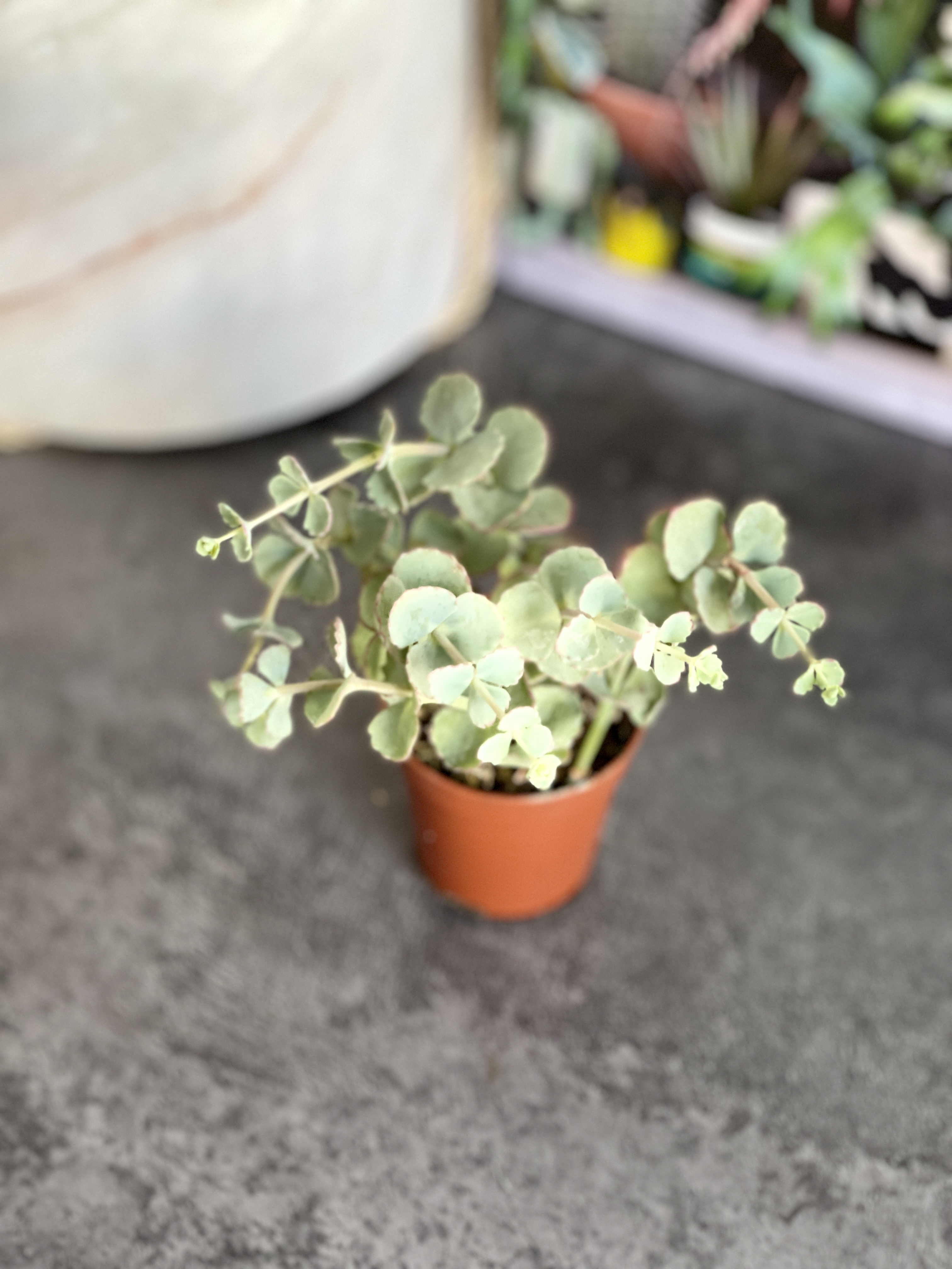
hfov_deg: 22.9
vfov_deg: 30.3
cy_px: 634
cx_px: 476
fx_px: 2347
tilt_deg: -47.8
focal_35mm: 64
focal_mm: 7.5
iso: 250
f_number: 2.2
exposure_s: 1/40
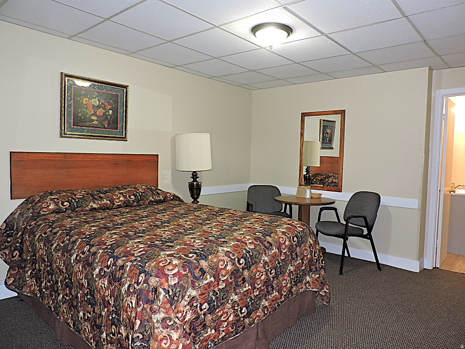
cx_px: 232
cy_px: 174
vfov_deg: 56.8
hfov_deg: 71.6
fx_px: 322
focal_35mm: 24
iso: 200
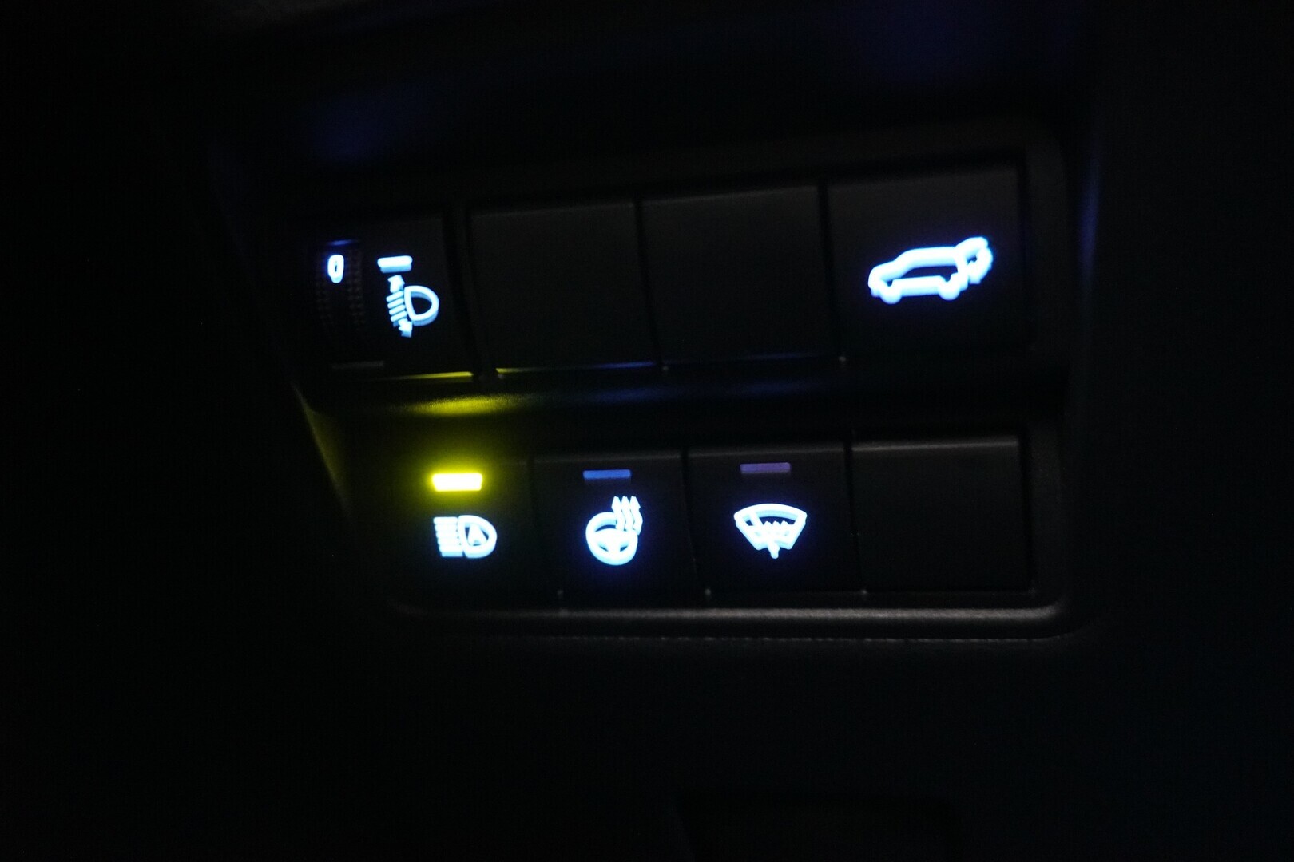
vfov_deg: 34.2
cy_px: 431
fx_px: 1402
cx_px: 647
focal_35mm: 39
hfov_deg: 49.6
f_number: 4.5
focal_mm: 26
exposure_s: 1/4
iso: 6400
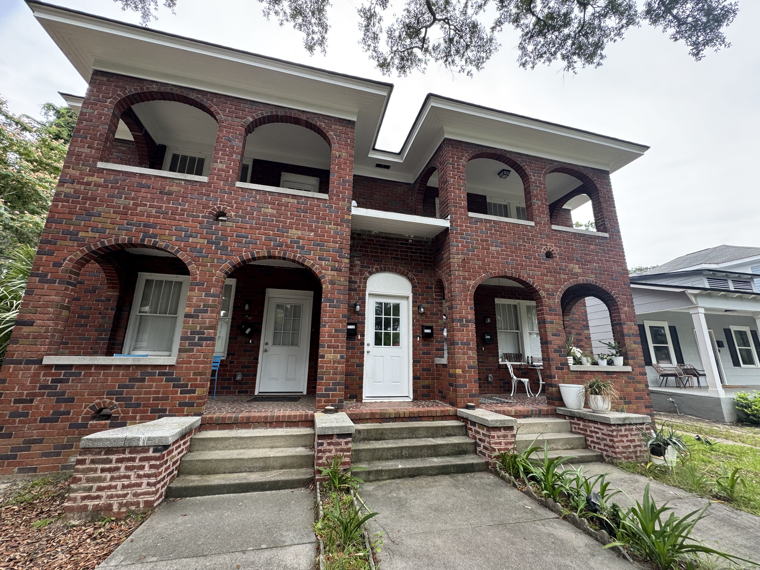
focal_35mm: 14
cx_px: 380
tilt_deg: +13.3
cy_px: 285
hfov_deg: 102.1
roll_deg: -0.9
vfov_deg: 85.7
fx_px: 307
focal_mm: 2.22
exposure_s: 1/99
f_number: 2.2
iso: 64
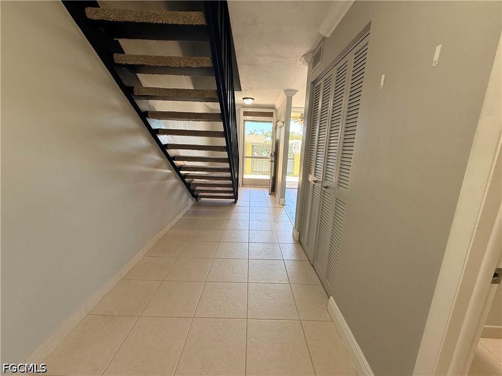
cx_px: 251
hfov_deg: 102.1
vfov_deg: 85.7
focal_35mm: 14
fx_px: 203
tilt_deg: -11.7
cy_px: 188
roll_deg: -2.6
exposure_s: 1/120
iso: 125
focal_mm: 2.22
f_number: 2.2
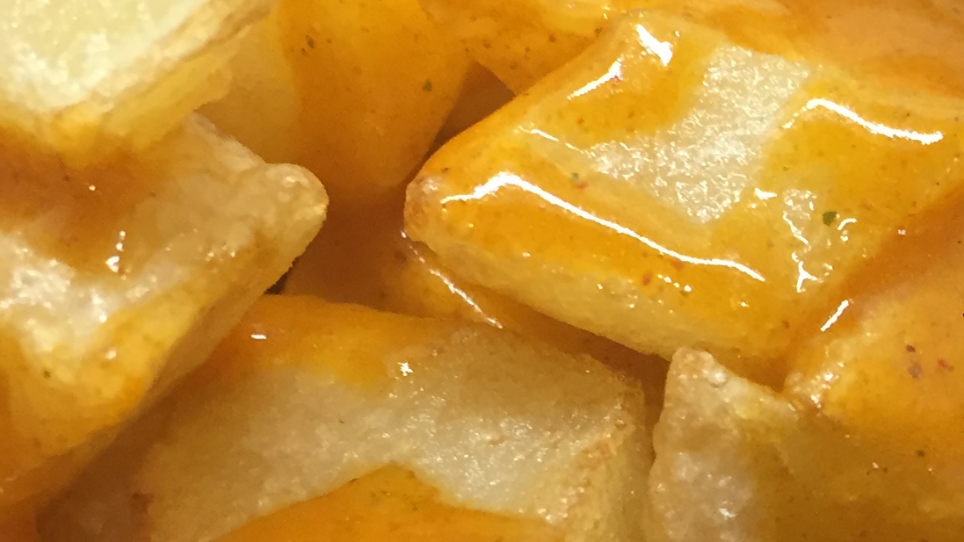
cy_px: 414
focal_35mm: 94
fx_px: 2403
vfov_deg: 12.8
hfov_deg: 22.0
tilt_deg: -49.2
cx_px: 920
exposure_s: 1/33
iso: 100
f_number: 2.2
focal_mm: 4.15
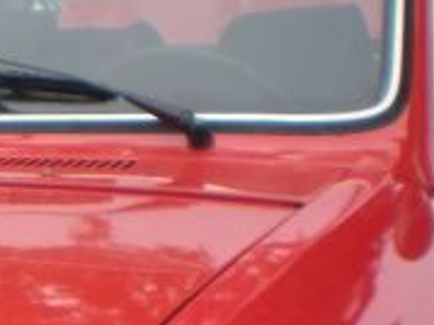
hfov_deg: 11.1
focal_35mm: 170
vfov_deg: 8.5
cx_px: -250
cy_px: 488
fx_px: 2130
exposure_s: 1/230
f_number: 4.6
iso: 64
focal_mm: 6.3
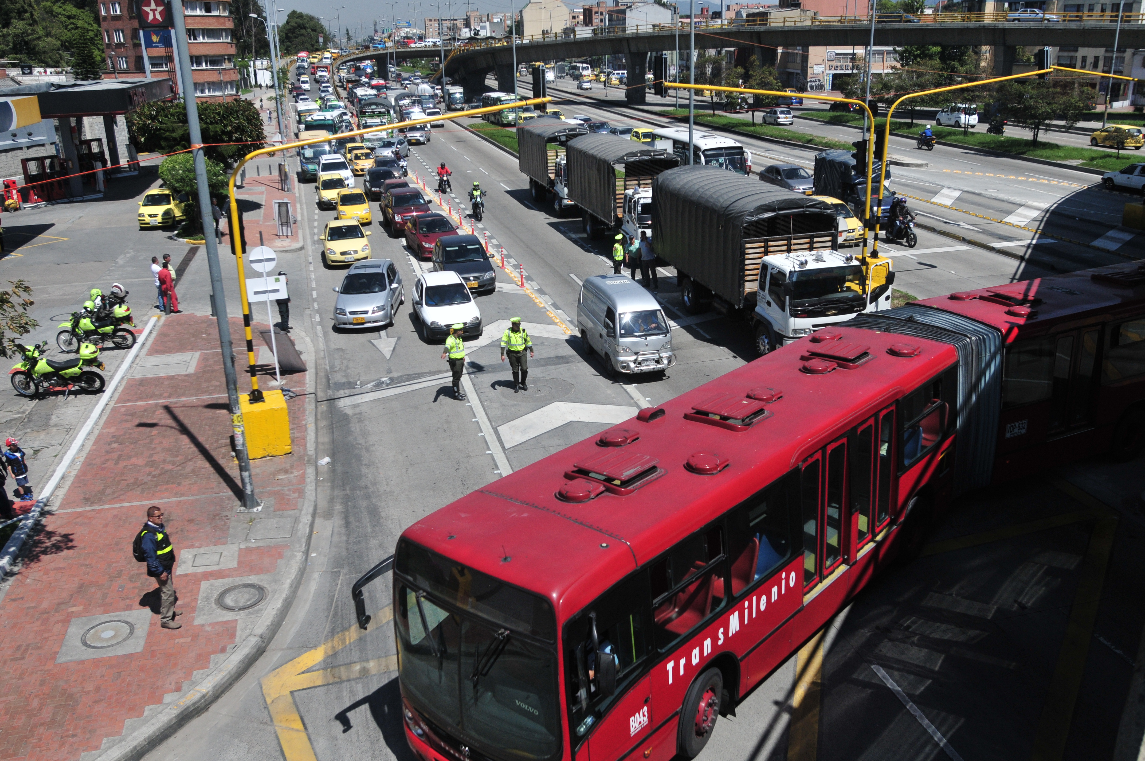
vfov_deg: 43.5
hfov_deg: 62.0
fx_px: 953
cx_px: 572
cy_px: 380
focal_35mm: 30
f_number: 3.5
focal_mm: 20
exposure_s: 1/8000
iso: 500
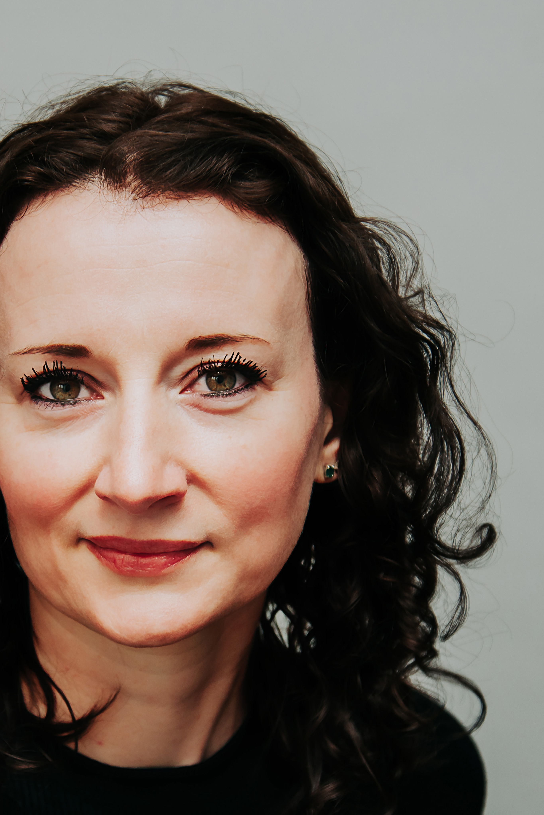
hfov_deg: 16.8
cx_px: 151
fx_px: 1834
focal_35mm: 81
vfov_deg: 24.9
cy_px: 532
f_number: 4.2
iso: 400
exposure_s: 1/200
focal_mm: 55
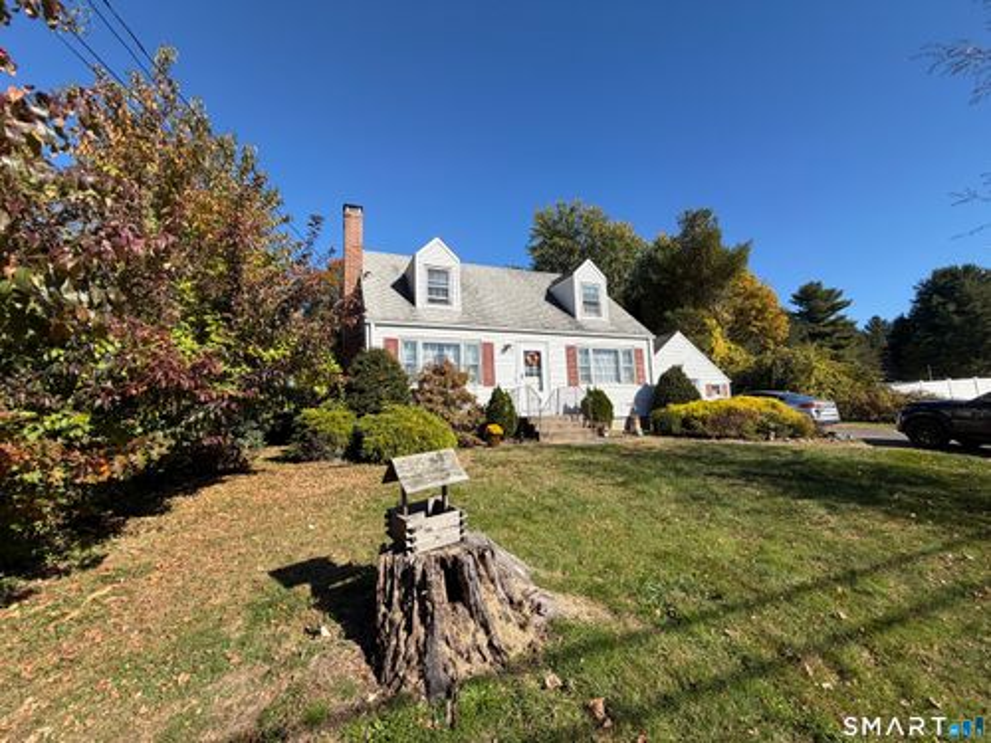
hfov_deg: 102.1
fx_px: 401
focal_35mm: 14
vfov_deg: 85.7
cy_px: 372
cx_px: 496
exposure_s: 1/770
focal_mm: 2.22
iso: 32
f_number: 2.2
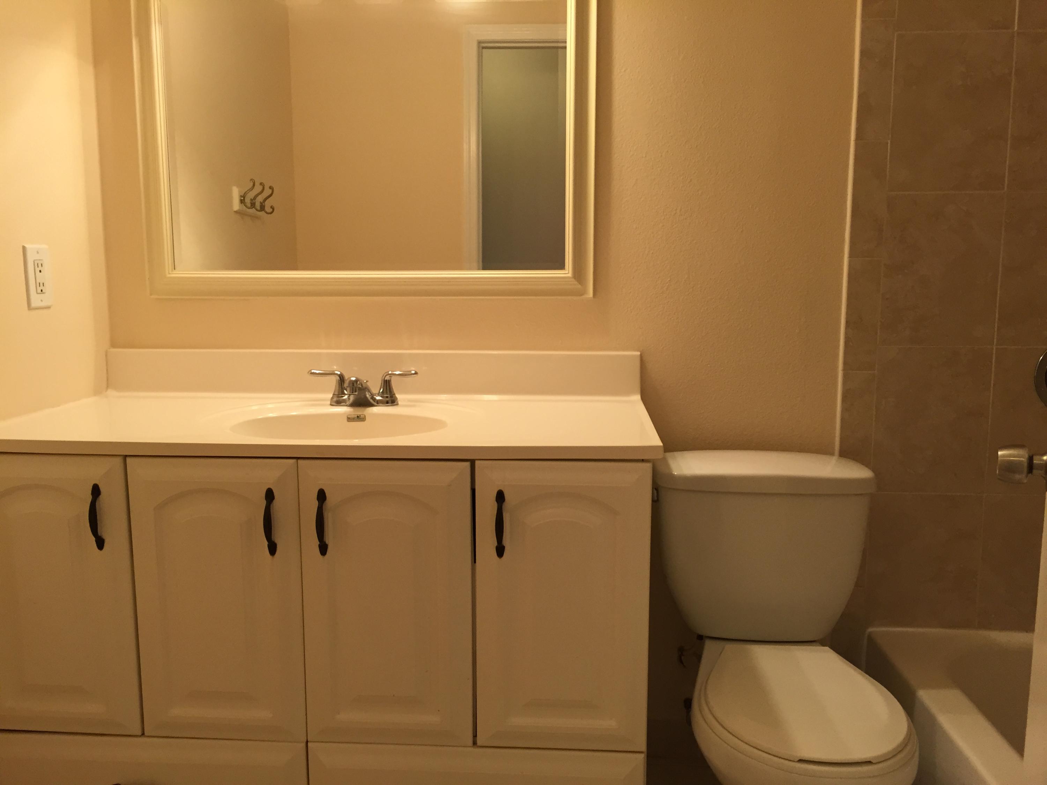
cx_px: 524
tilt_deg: -6.5
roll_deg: +0.1
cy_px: 392
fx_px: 877
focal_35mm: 29
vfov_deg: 48.2
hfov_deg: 61.7
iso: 50
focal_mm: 4.15
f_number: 2.2
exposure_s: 1/30
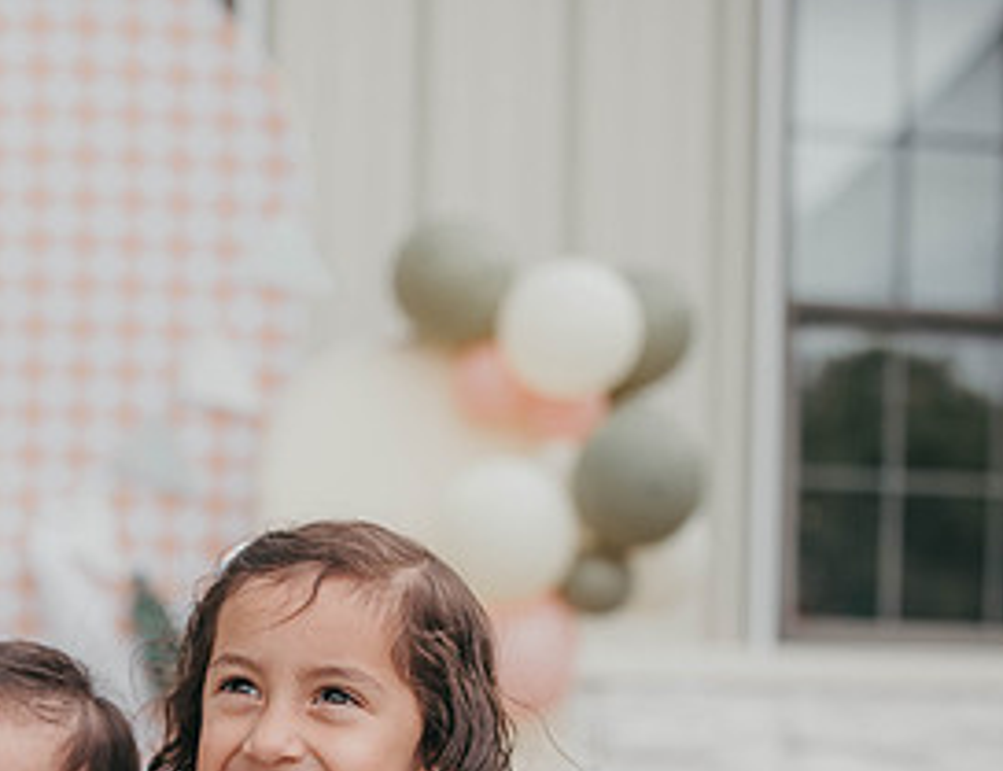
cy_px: 719
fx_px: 2397
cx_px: 110
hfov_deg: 23.1
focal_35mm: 82
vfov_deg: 17.9
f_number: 1.8
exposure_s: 1/1000
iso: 50
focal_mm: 35
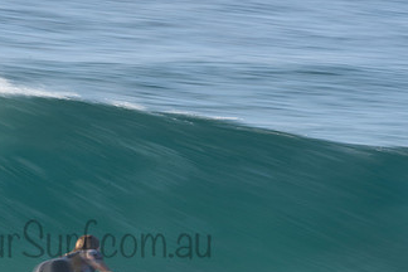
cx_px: 78
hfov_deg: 1.5
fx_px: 15197
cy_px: 229
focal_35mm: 1341
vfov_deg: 1.0
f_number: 25
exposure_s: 1/20
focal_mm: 500
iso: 125
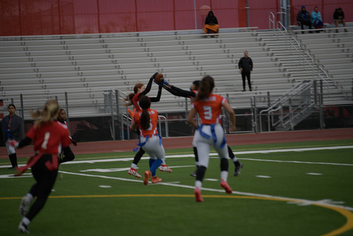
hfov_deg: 10.8
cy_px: 118
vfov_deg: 7.2
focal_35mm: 190
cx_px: 176
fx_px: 1863
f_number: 2.8
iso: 64
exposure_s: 1/200
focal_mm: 190
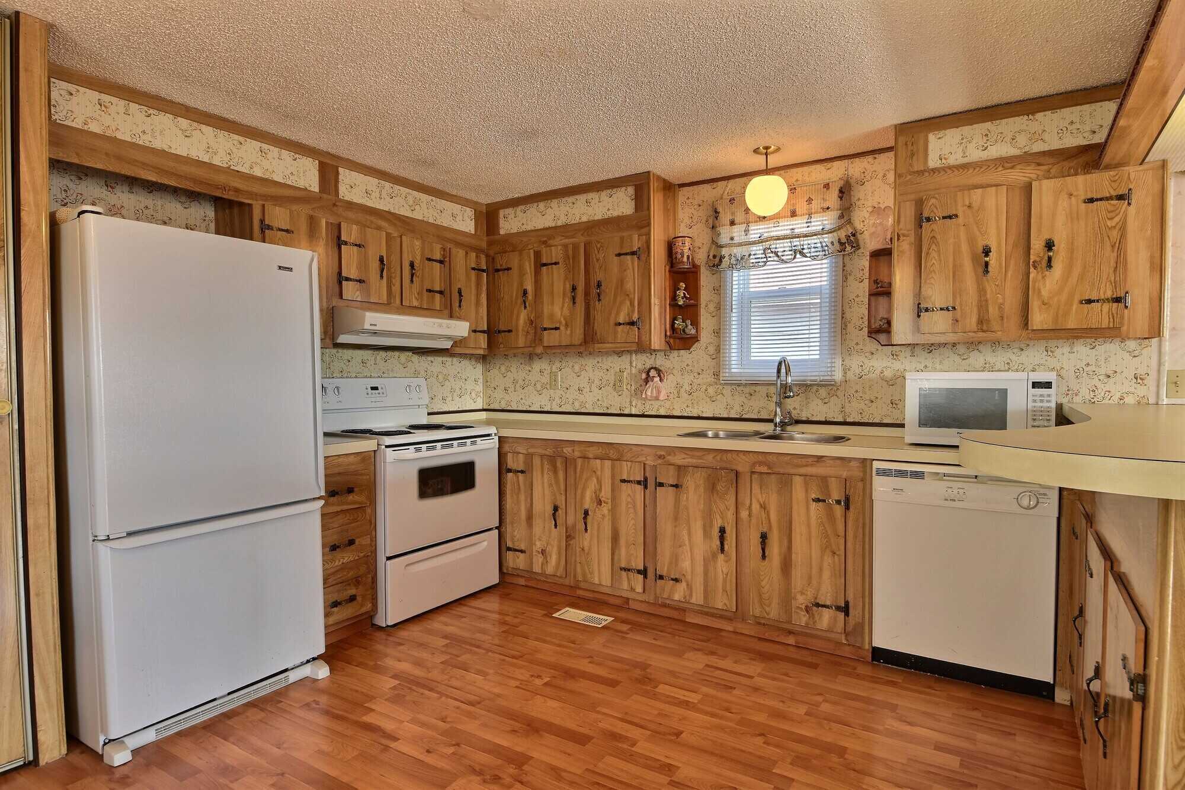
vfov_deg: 63.2
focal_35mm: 20
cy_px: 395
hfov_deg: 85.4
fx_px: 642
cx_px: 592
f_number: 9
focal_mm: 13
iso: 400
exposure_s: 1/2
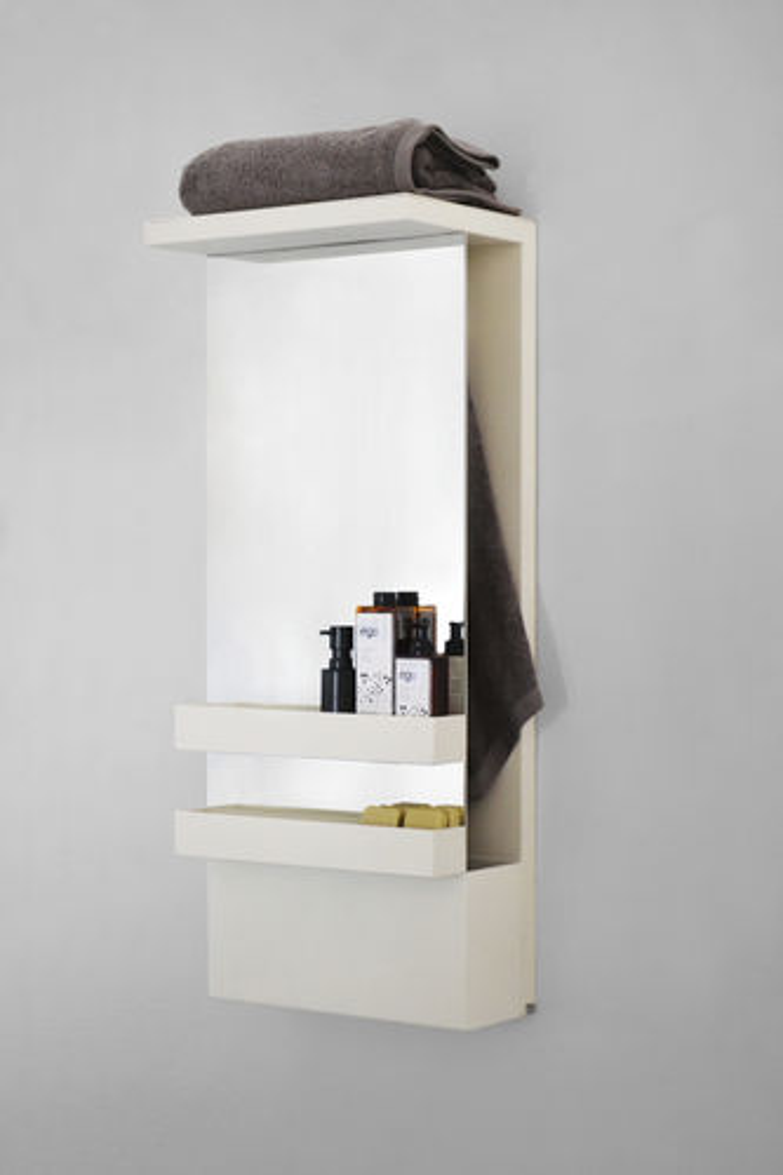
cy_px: 588
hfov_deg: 18.9
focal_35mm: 72
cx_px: 392
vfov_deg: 28.1
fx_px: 2350
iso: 2500
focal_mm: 48
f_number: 5.6
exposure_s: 1/15
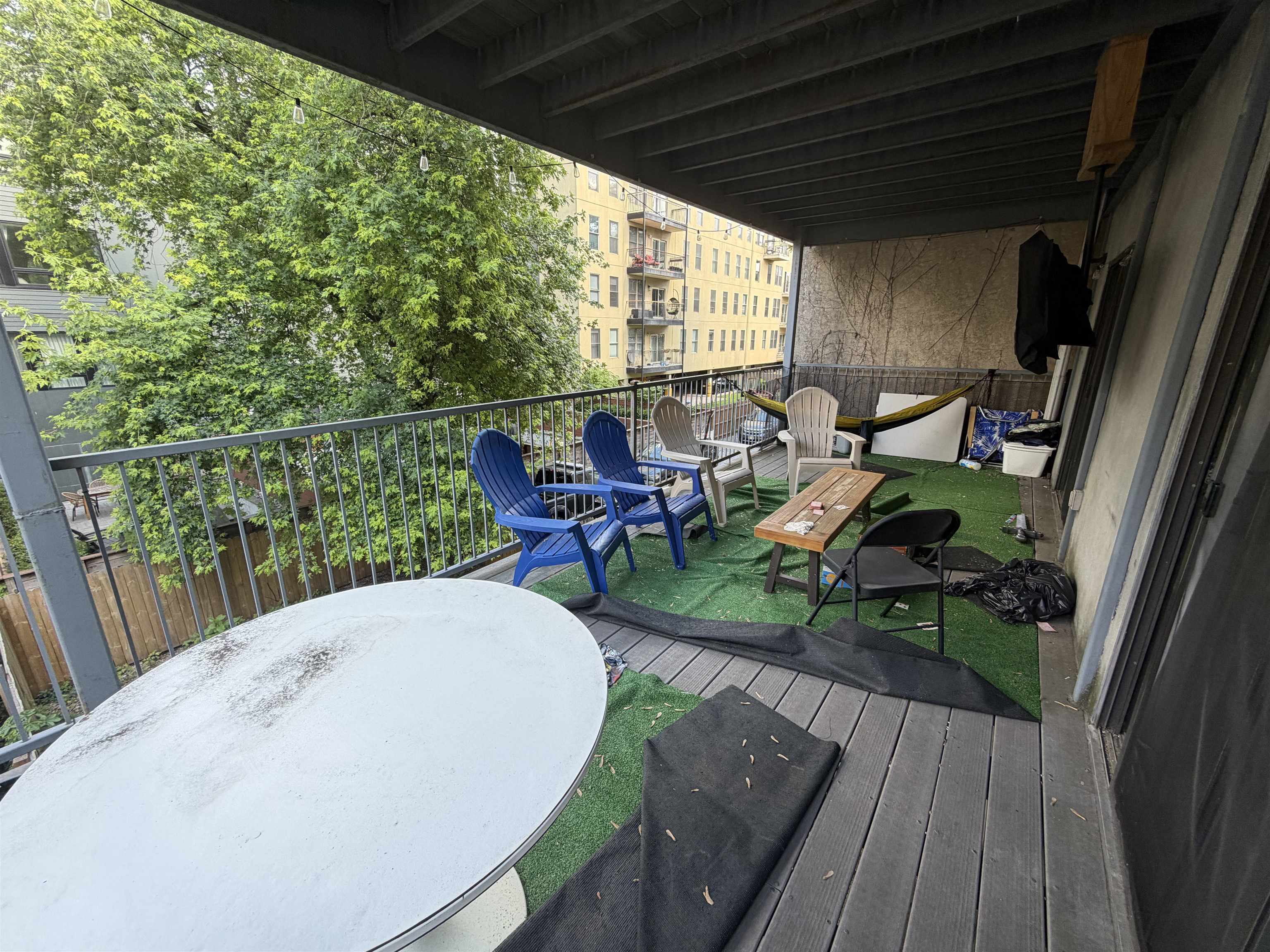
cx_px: 635
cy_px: 476
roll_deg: -0.2
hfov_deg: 102.1
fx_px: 514
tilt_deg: -15.8
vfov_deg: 85.7
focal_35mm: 14
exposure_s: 1/121
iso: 64
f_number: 2.2
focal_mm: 2.22
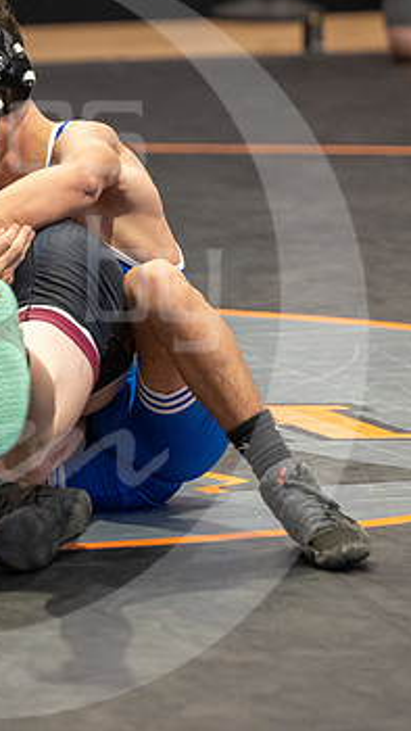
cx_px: 50
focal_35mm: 326
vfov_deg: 6.6
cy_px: 466
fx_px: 6313
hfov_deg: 3.7
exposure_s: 1/1000
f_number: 2.8
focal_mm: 130
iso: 3200
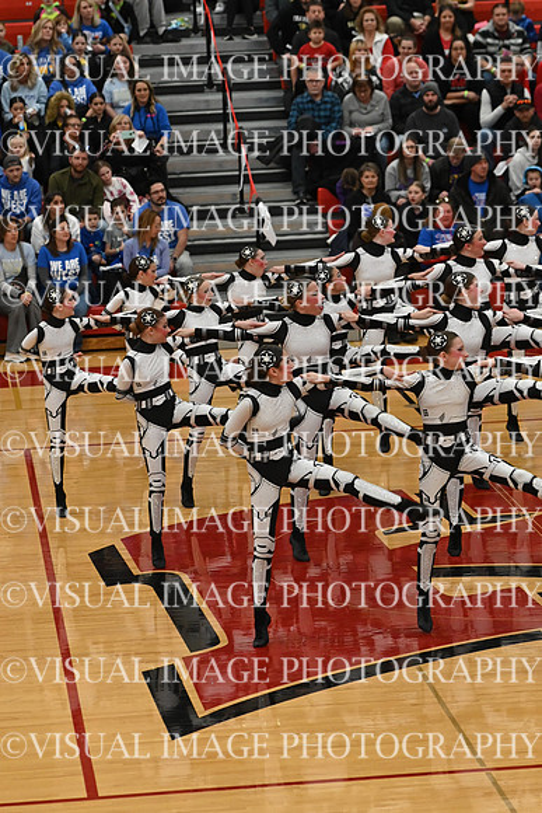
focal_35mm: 135
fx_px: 3047
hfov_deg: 10.2
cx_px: 271
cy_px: 406
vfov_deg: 15.2
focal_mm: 90
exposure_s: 1/400
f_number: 4
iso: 3200
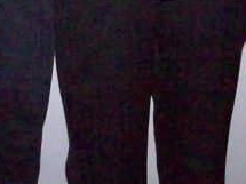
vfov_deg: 7.9
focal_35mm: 176
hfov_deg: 11.2
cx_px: 151
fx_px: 1250
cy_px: -227
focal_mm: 6.2
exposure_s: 1/64
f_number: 2.8
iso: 800
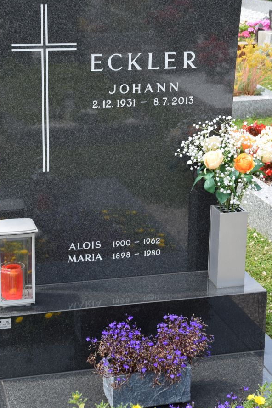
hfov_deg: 17.7
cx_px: 104
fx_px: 873
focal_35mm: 77
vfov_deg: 26.3
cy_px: 176
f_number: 8
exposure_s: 1/250
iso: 400
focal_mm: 38
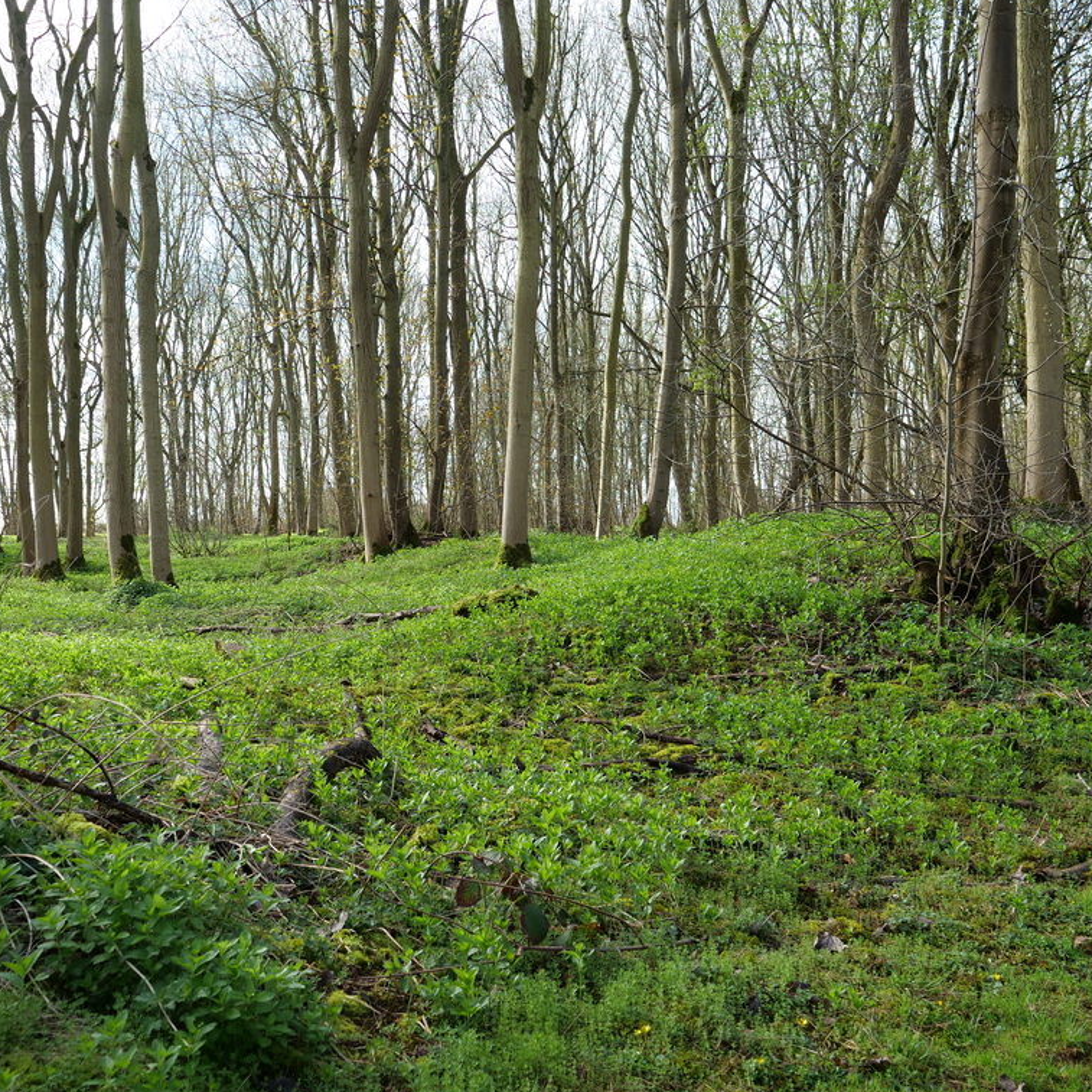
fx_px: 1392
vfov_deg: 42.8
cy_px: 545
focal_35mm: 39
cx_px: 473
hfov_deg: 42.7
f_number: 3.2
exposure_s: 1/500
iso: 200
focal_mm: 16
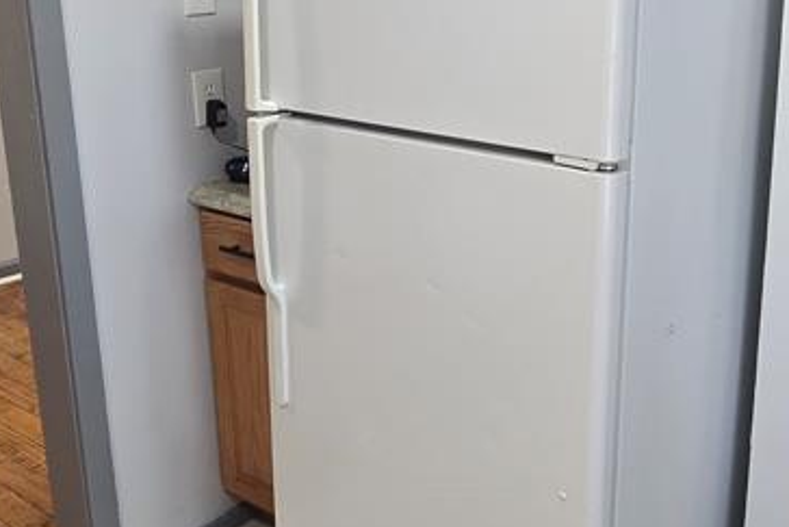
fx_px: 833
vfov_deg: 34.6
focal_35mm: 38
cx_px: 531
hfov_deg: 49.7
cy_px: 154
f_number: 2.2
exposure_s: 1/60
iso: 200
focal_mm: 2.2
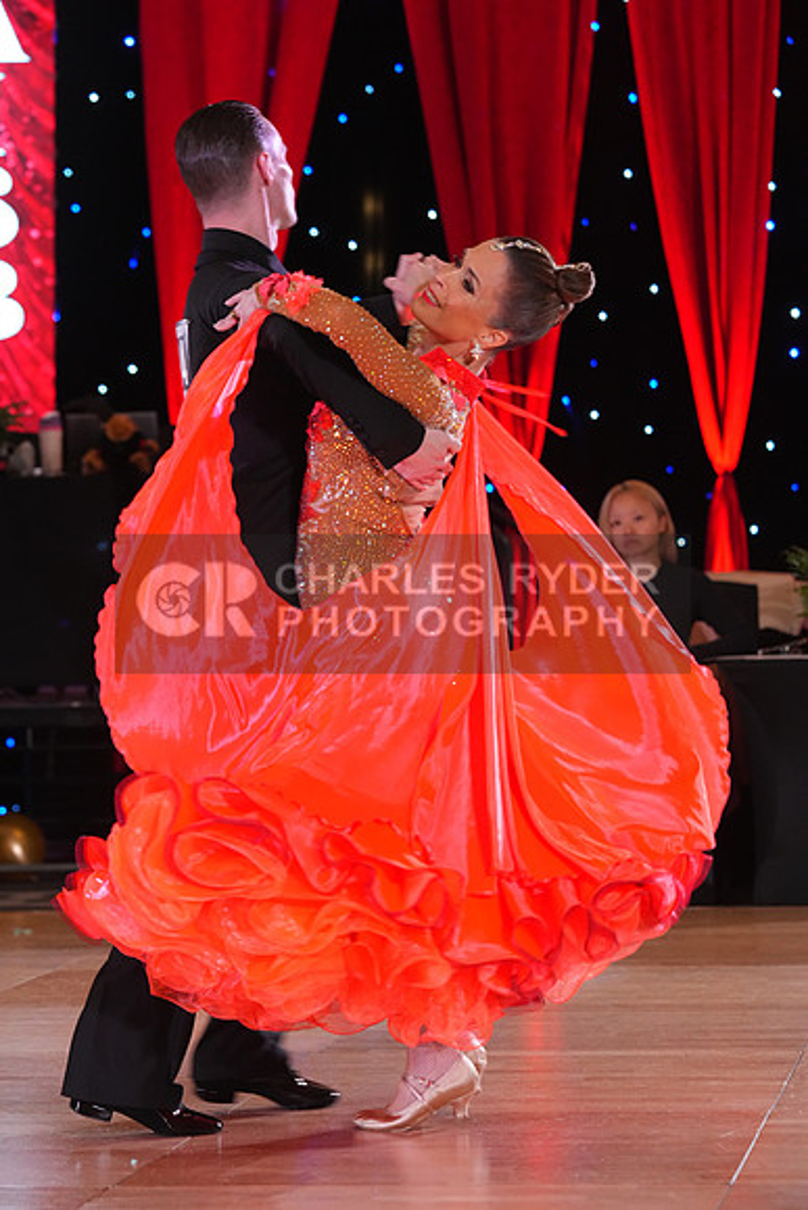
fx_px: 4340
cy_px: 605
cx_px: 404
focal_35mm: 129
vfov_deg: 15.9
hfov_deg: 10.6
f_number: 4.5
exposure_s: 1/250
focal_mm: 129
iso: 3200
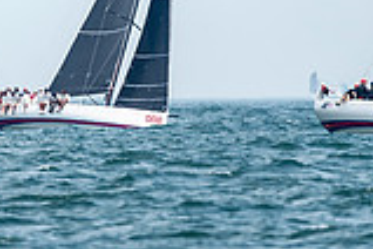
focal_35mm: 1456
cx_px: -87
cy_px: -103
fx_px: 15085
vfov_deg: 0.9
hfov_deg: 1.4
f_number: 5
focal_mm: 400
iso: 400
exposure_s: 1/2500
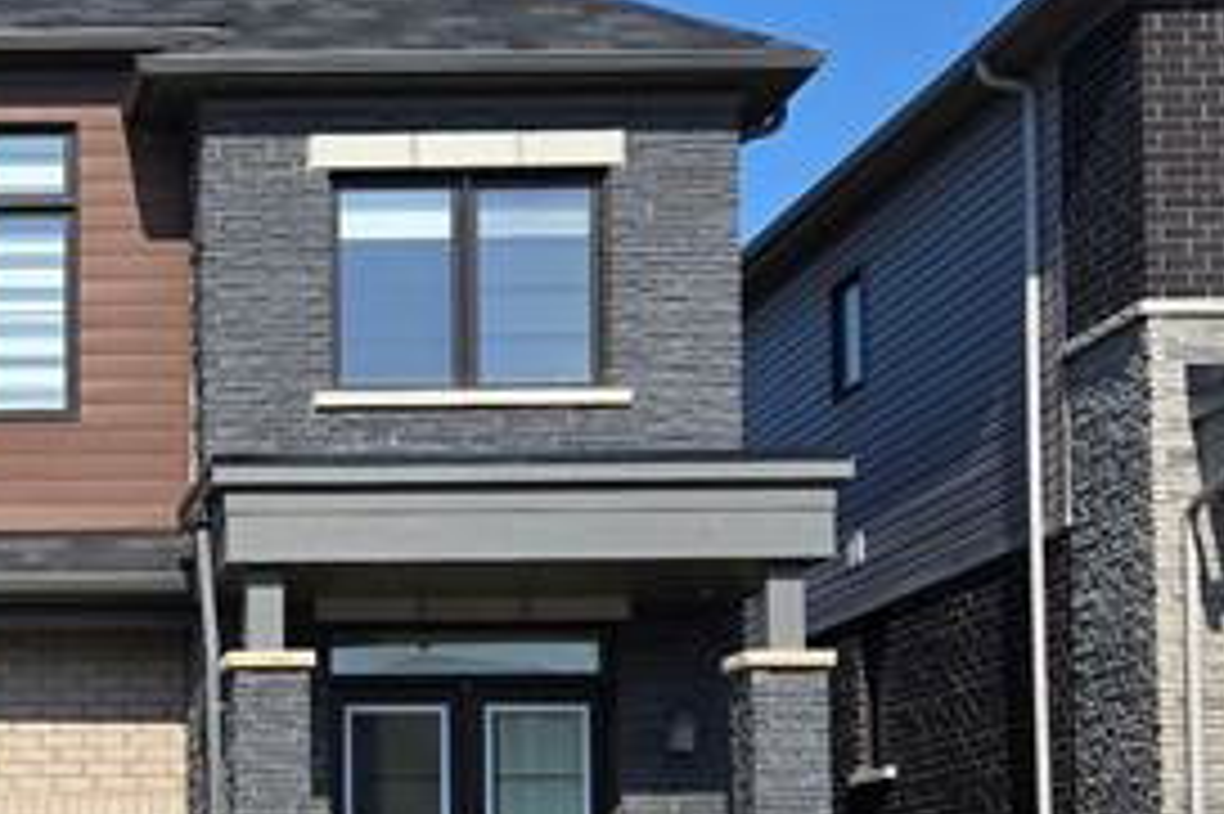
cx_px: -135
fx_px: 3058
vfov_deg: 15.0
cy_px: 769
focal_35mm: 90
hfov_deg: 21.4
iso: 25
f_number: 1.8
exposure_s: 1/2371
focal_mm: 5.4
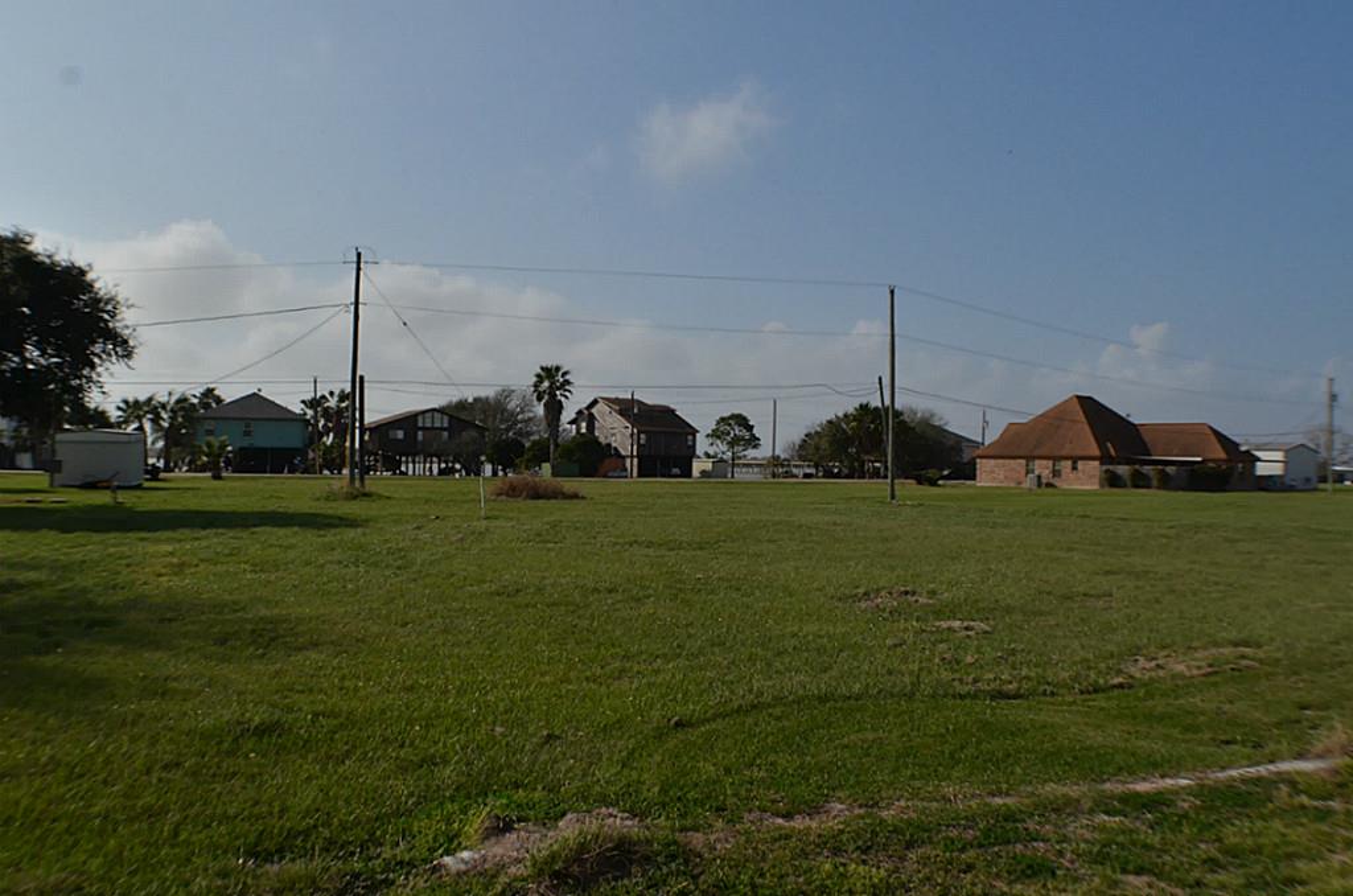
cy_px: 448
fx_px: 1463
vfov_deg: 34.1
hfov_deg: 49.6
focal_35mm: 39
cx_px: 676
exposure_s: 1/5000
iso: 640
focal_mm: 26
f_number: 9
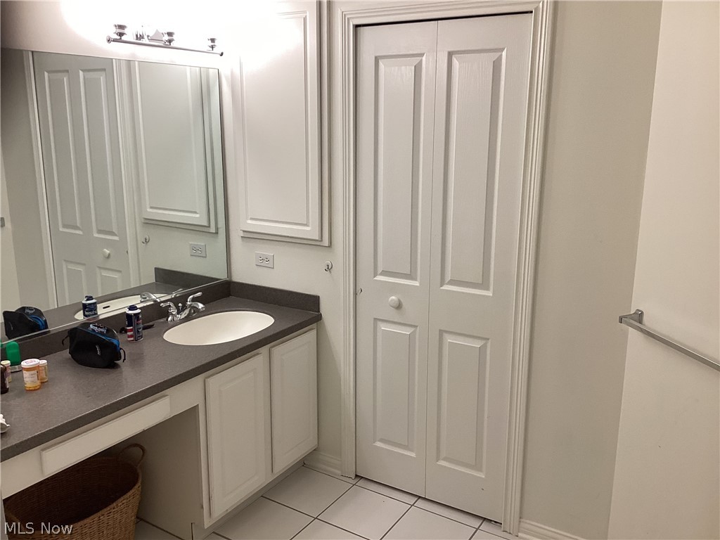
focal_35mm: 31
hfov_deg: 58.4
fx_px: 645
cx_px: 360
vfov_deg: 45.4
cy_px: 270
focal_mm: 3.3
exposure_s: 1/60
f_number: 2.4
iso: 64
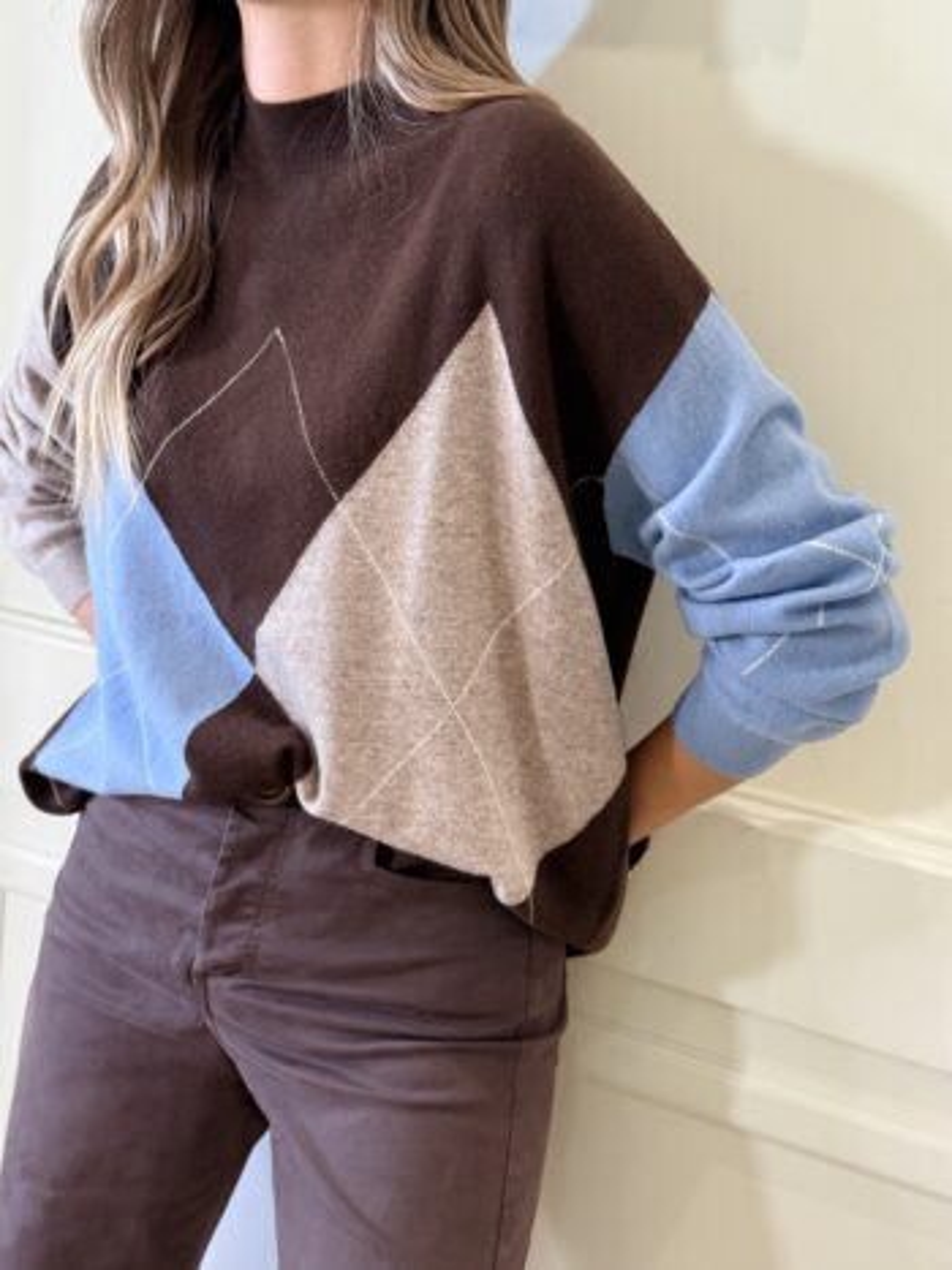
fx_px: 1761
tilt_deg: -14.9
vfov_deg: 39.7
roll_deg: -6.4
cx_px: 476
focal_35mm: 48
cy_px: 635
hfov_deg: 30.3
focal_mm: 6.76
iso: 160
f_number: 1.78
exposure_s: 1/100
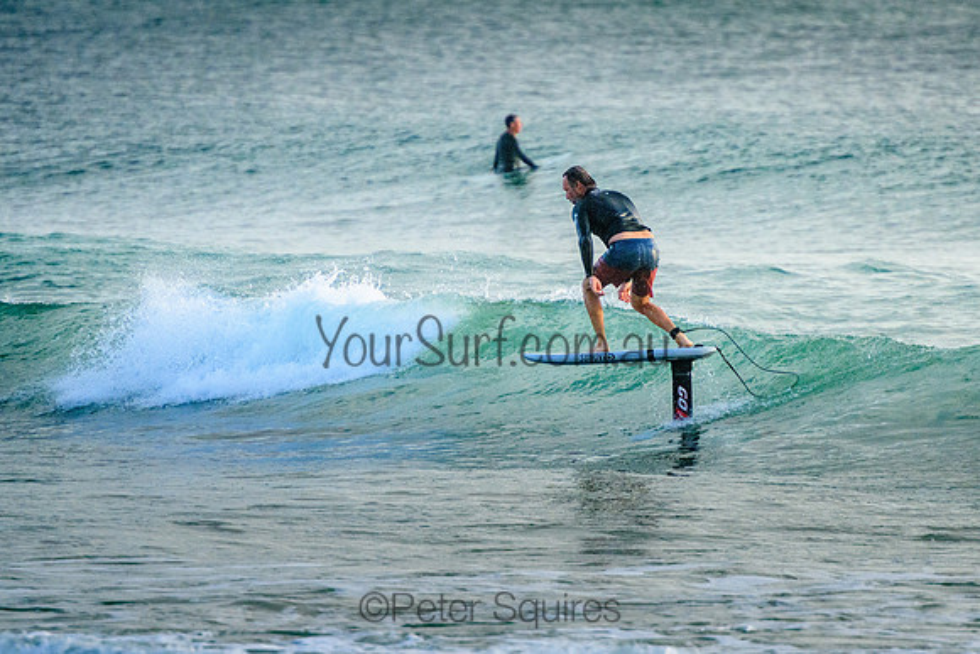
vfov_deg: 2.5
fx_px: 14977
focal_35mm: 550
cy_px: 302
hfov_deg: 3.7
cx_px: 579
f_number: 5.6
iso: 1800
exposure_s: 1/3200
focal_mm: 400
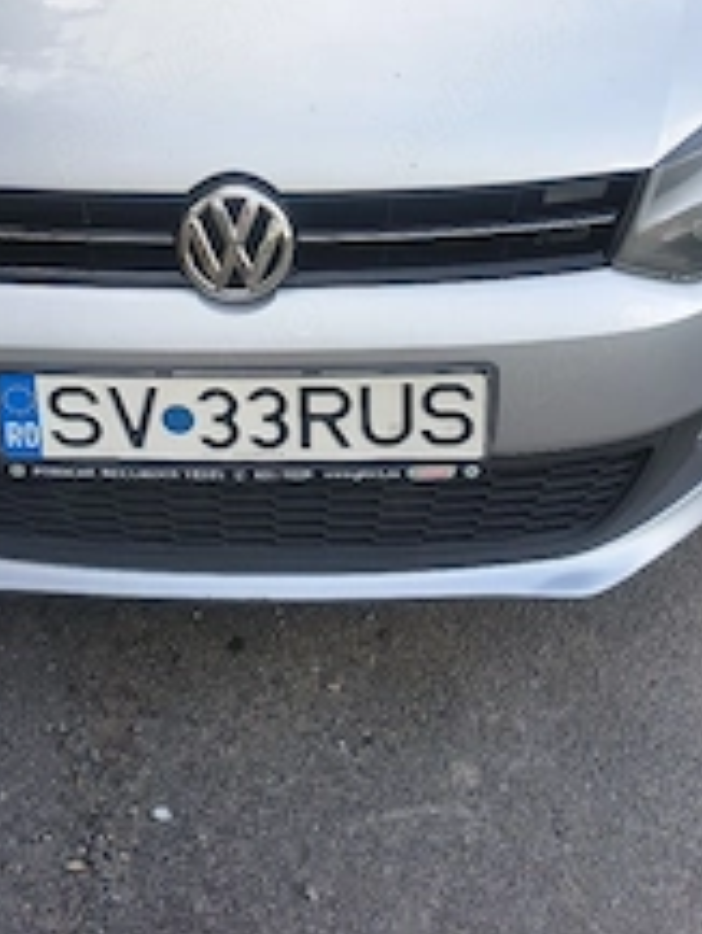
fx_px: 1297
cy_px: 116
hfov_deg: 30.2
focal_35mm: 48
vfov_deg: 37.4
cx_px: 267
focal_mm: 4.81
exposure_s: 1/417
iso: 100
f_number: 1.8
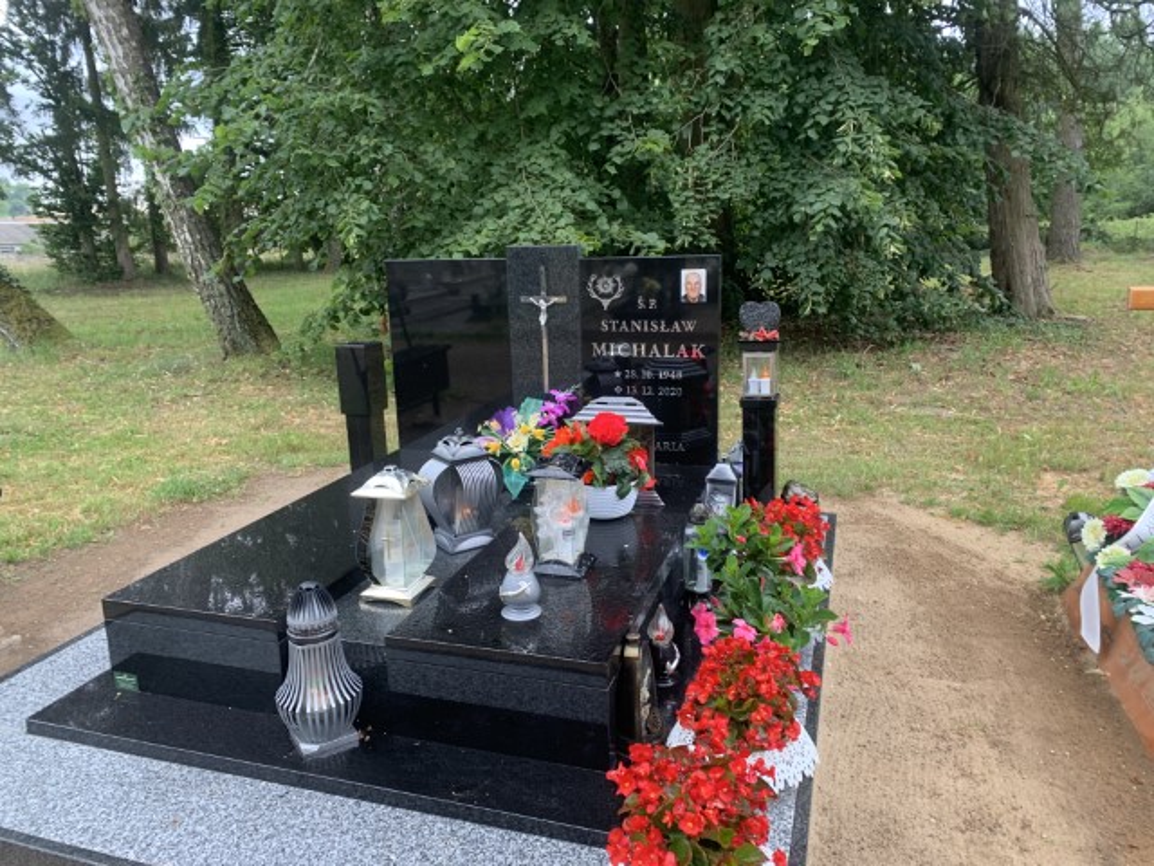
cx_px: 577
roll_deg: -0.7
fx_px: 867
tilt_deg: -8.8
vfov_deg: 53.1
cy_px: 433
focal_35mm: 26
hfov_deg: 67.3
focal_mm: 4.25
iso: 100
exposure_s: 1/92
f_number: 1.8
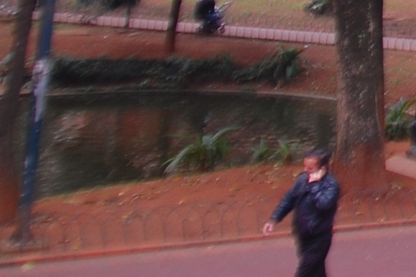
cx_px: 778
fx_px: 1305
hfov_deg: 15.3
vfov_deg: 11.0
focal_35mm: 113
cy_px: -269
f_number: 4.5
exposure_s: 1/60
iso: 200
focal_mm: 18
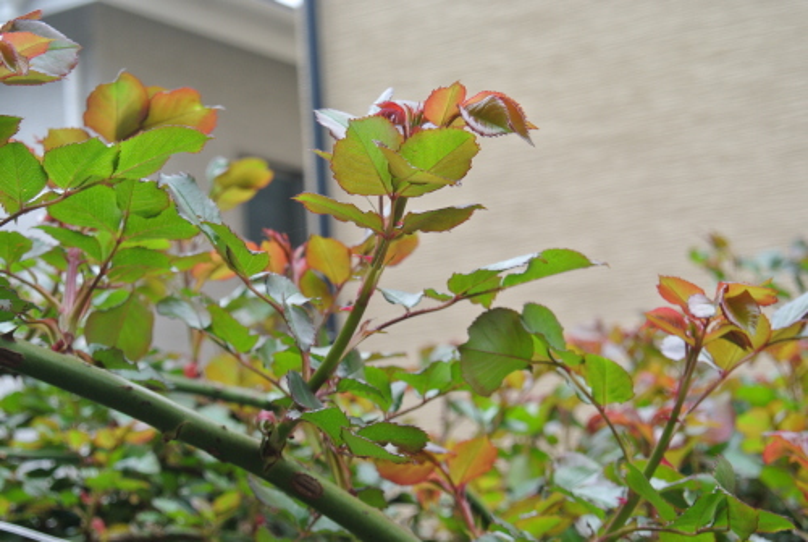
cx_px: 404
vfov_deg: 20.1
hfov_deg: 29.6
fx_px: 1528
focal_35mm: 68
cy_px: 271
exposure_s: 1/60
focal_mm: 25.2
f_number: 5.3
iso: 140
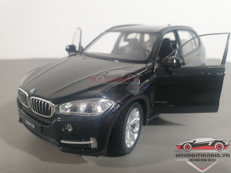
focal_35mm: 26
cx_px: 116
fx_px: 174
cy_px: 86
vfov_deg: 53.1
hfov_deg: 67.3
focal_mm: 4.3
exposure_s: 1/60
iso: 250
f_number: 2.4
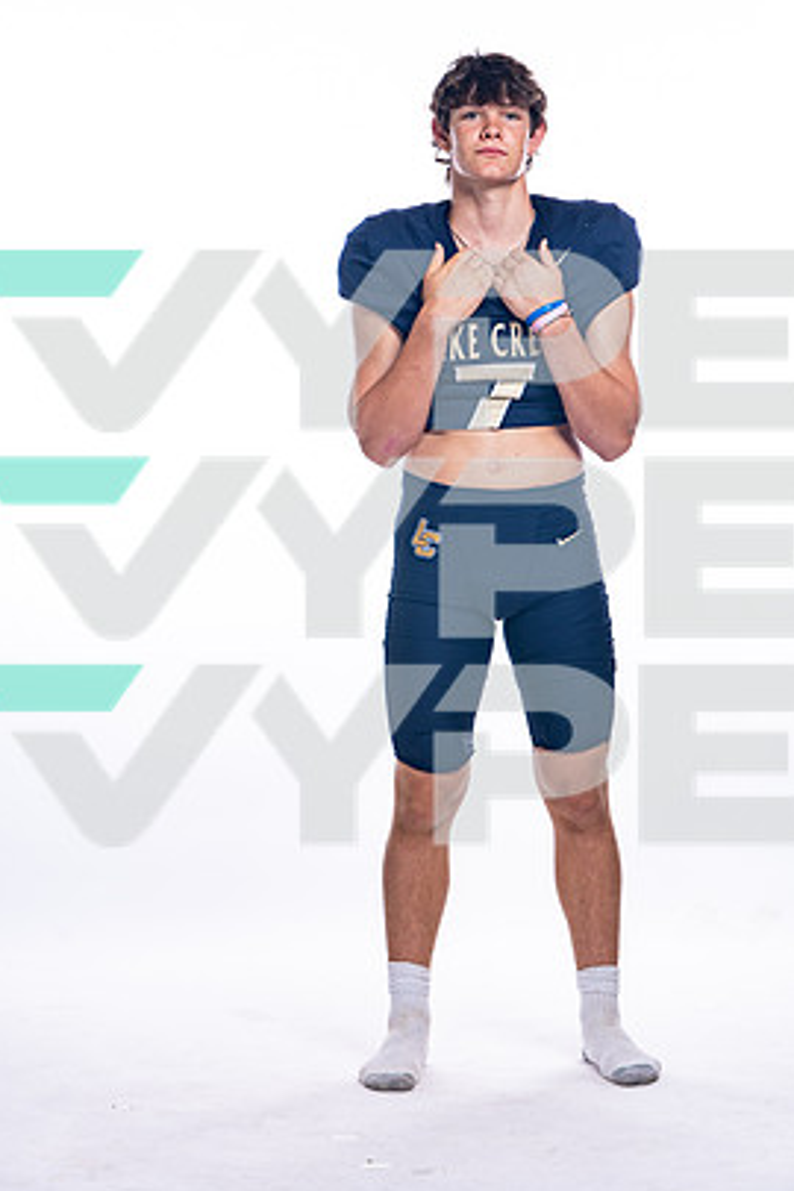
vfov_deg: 18.8
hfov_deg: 12.6
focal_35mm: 109
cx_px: 406
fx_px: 3606
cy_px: 550
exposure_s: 1/250
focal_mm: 98
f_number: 6.3
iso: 400
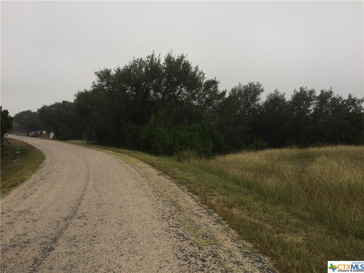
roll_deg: +3.1
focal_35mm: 29
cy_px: 136
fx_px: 305
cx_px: 182
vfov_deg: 48.2
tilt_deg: -5.0
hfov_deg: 61.7
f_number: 2.2
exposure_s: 1/283
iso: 32
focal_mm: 4.15
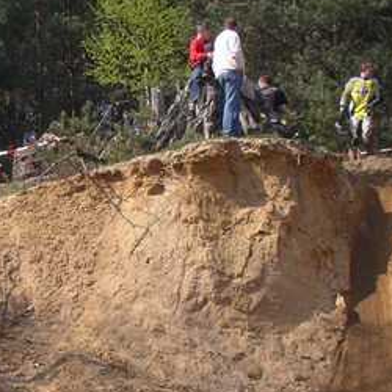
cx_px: 34
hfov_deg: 12.7
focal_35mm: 136
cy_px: 320
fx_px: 1742
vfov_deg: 12.8
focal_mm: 7.5
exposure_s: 1/100
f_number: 7.5
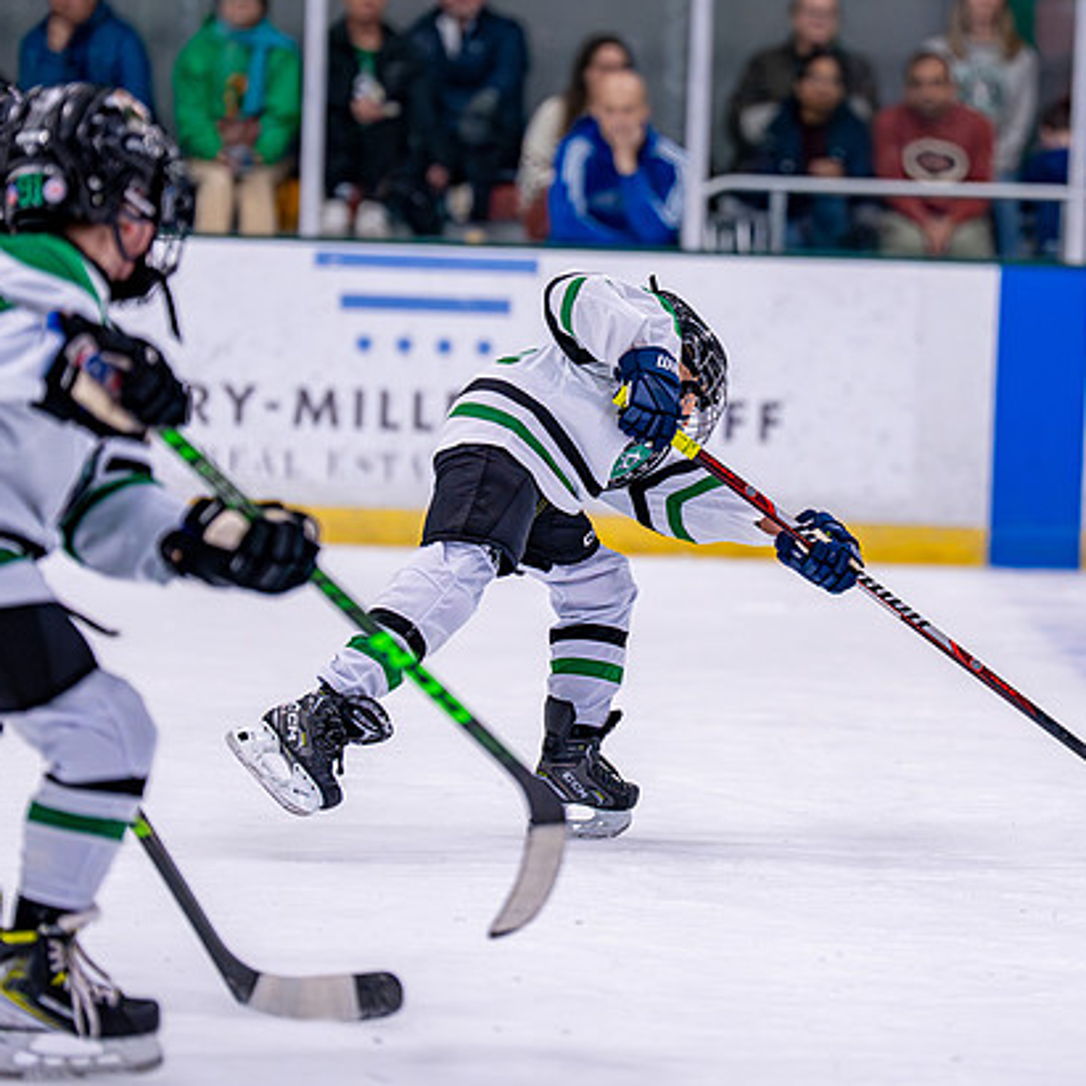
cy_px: 477
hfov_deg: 7.8
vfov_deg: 7.8
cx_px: 708
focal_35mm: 225
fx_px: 7986
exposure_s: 1/1250
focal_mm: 154
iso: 2500
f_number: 2.8
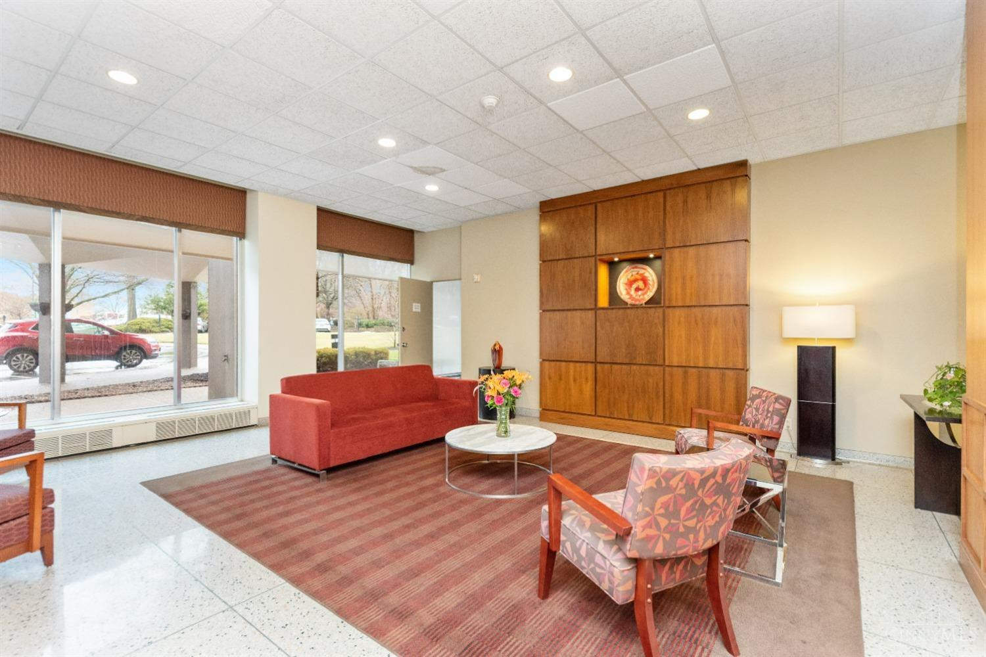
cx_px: 493
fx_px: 438
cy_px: 328
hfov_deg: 96.7
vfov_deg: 73.7
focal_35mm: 16
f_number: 5.6
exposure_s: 1/25
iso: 1250
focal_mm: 16
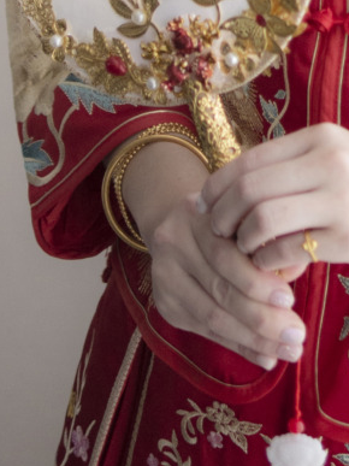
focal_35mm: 194
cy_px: -302
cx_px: 424
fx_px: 2609
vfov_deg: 9.8
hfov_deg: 7.6
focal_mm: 25
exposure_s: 1/125
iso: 200
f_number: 1.4
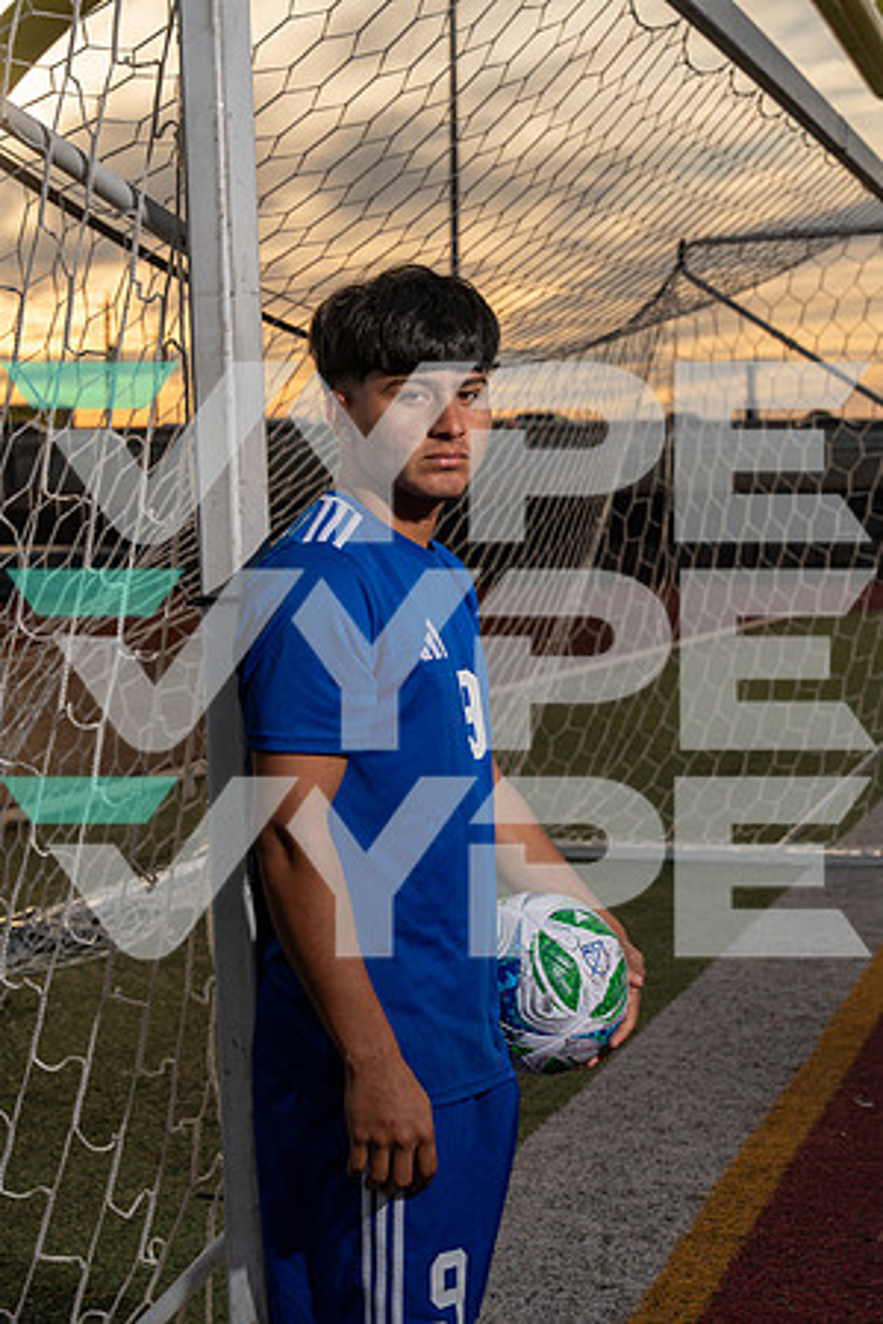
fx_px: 2575
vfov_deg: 28.8
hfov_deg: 19.5
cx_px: 442
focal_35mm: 70
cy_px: 662
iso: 100
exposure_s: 1/250
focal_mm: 70
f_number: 8
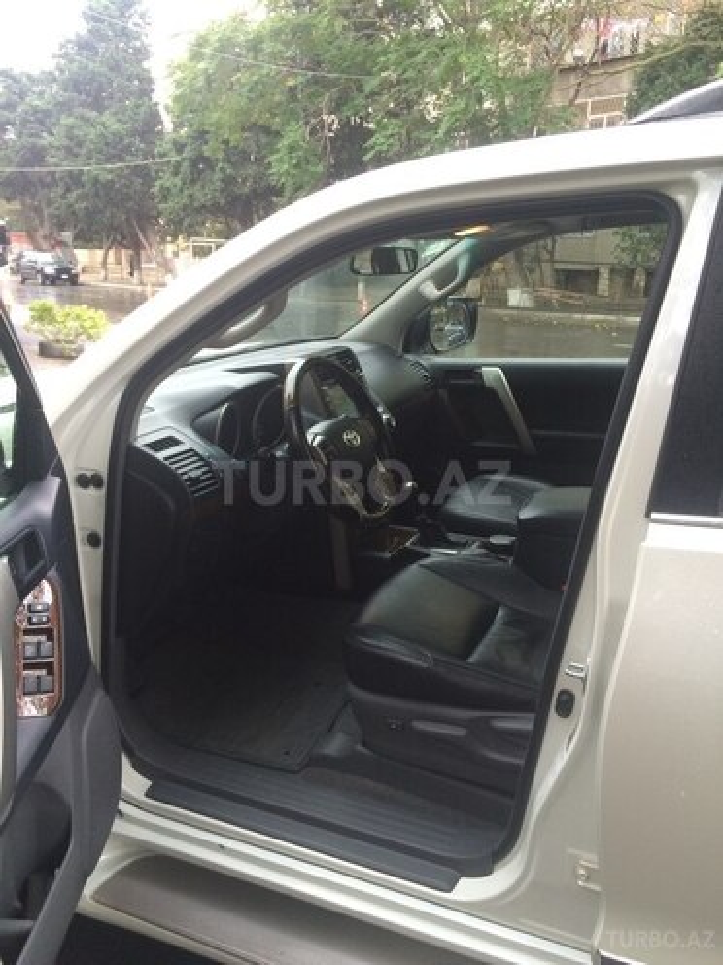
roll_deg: +0.2
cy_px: 482
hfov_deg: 48.2
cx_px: 362
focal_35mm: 29
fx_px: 808
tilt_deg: -16.5
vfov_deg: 61.7
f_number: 2.2
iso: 64
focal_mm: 4.15
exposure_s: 1/33
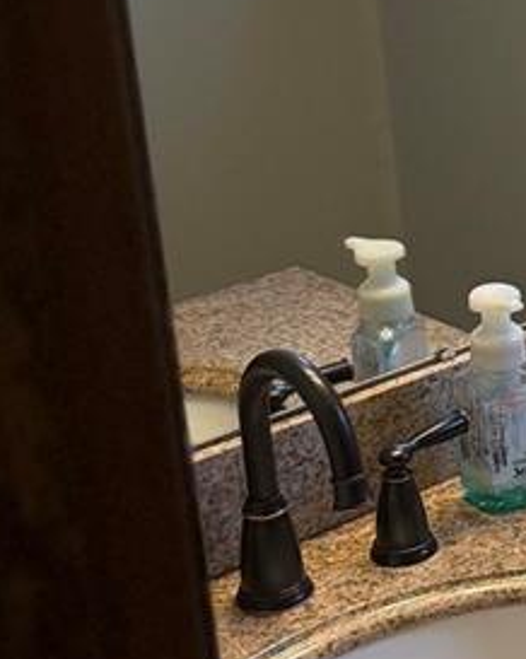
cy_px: 174
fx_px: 2007
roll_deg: -0.9
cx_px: 999
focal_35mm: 103
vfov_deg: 18.5
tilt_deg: -19.9
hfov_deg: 13.2
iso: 200
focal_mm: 6.76
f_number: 1.78
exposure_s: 1/189
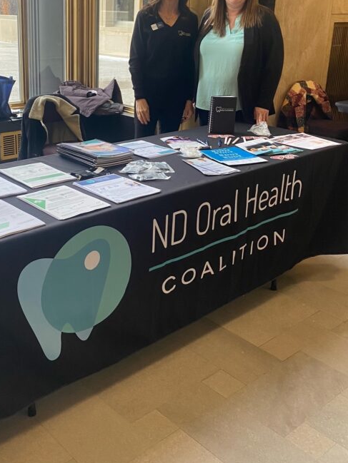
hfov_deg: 34.6
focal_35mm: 41
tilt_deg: -15.9
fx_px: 549
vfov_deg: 45.4
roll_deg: -1.4
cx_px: 98
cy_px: 175
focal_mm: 4.25
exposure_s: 1/60
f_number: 1.8
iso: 100
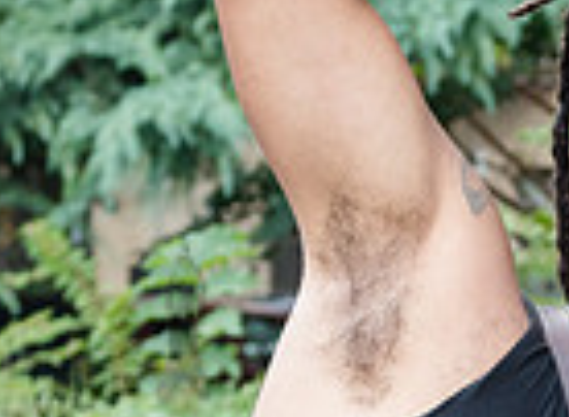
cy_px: 509
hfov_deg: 9.7
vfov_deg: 7.2
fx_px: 3275
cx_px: 764
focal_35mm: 201
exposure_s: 1/100
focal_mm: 38
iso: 800
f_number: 3.5
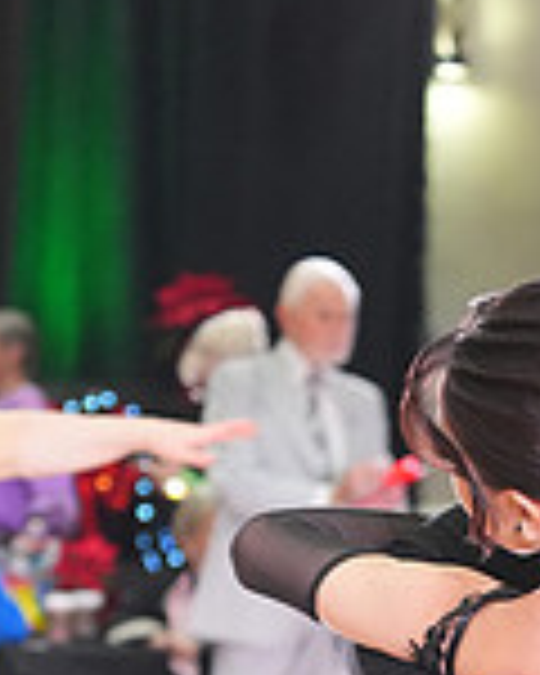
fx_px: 5793
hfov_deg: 5.3
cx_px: 637
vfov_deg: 6.6
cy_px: 963
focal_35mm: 290
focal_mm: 80
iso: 3200
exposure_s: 1/200
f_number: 4
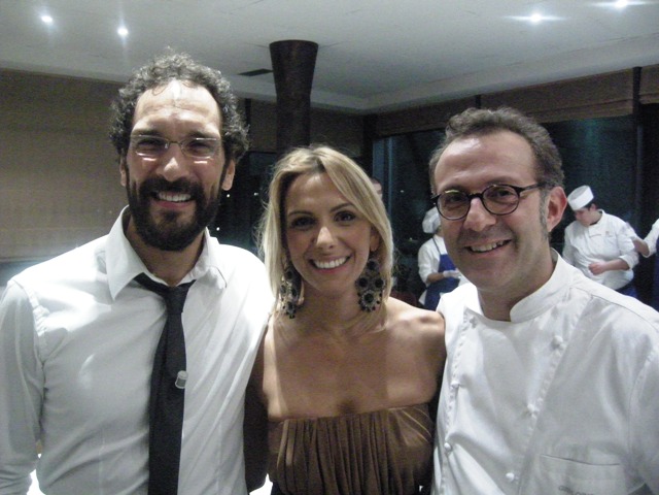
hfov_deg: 51.4
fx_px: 685
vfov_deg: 39.7
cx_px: 330
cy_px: 248
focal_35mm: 36
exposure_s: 1/39.7
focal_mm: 7.5
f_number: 2.7
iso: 1600
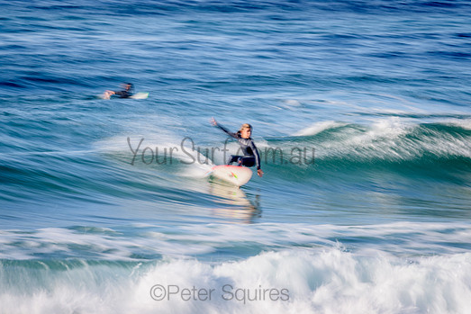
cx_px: 226
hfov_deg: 3.0
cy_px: 148
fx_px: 8899
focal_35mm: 680
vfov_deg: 2.0
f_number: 13
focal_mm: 500
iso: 31
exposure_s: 1/13
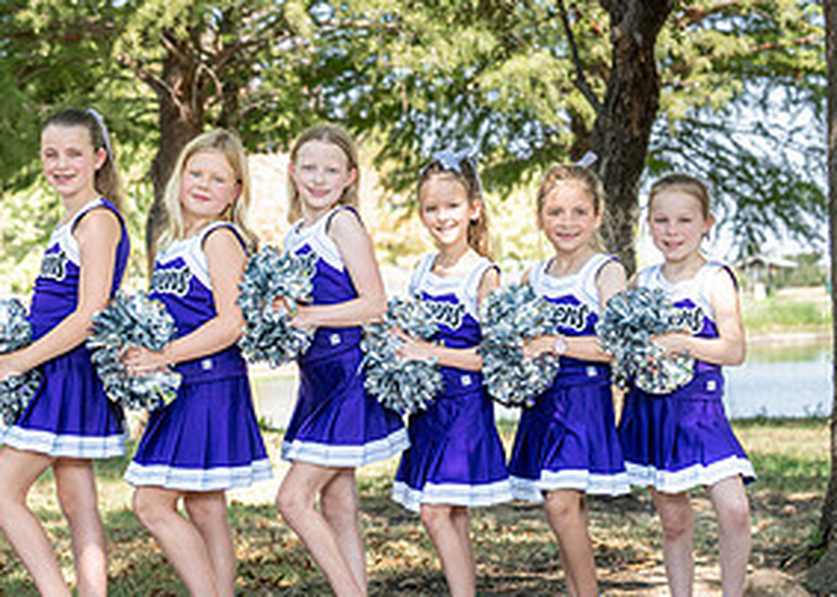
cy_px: 408
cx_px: -10
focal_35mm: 117
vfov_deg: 12.2
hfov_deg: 16.7
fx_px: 2781
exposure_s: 1/400
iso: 100
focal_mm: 50
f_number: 3.2
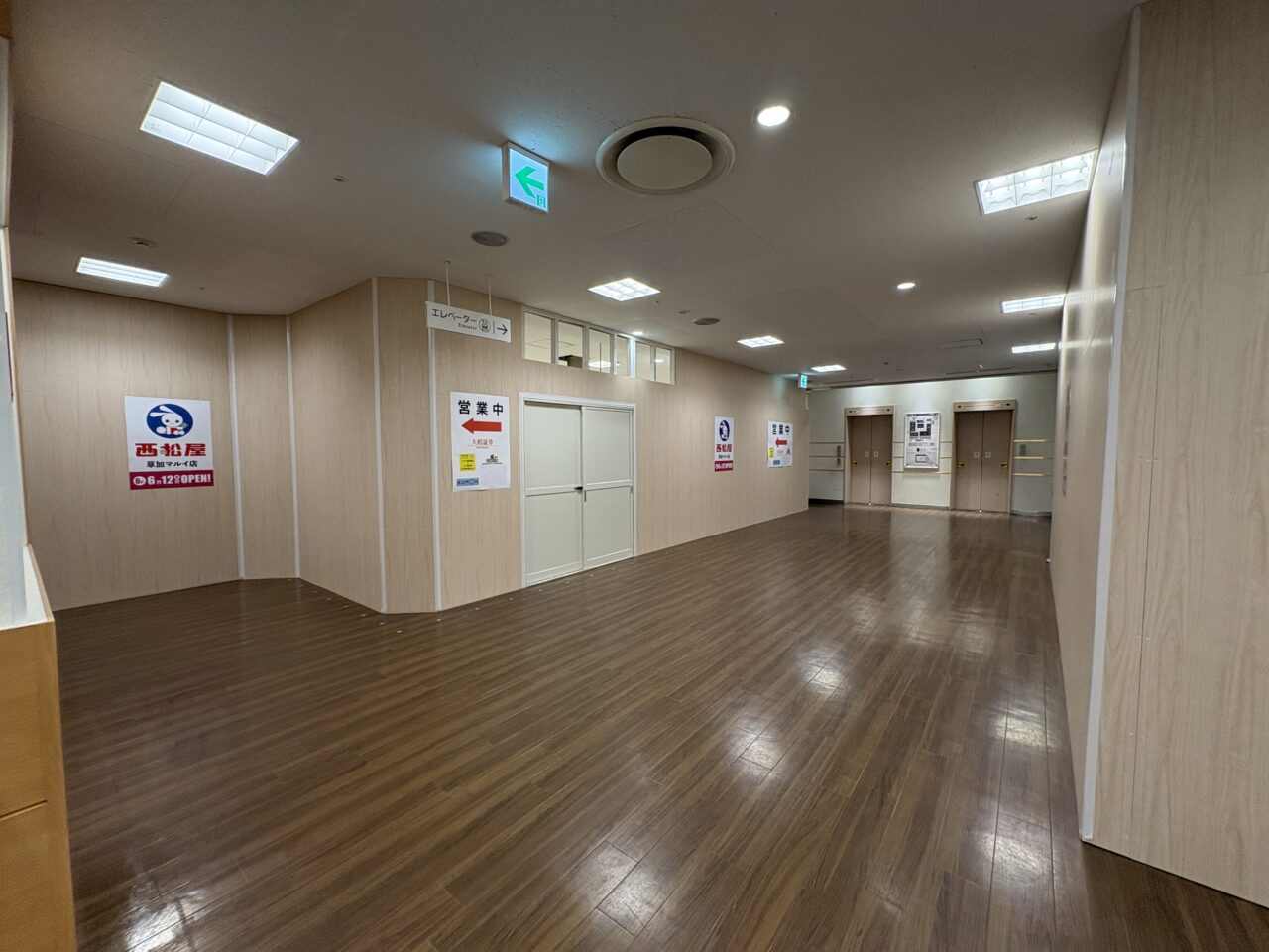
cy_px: 476
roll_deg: -0.2
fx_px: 513
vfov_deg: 85.7
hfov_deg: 102.1
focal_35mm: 14
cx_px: 634
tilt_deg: -1.5
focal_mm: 2.22
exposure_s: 1/100
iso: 160
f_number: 2.2
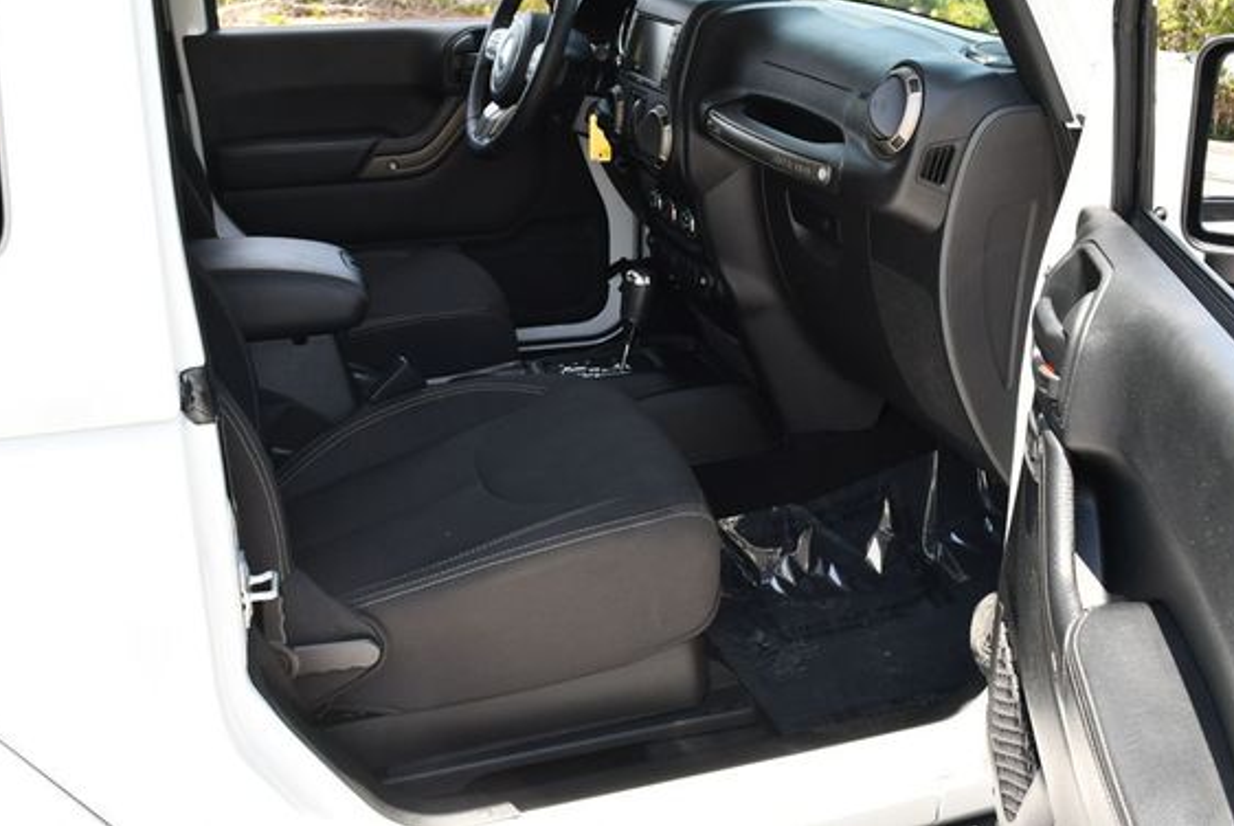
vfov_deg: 32.7
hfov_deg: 47.3
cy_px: 358
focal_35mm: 41
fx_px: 1407
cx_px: 562
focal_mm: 18
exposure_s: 1/250
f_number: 5.6
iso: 280
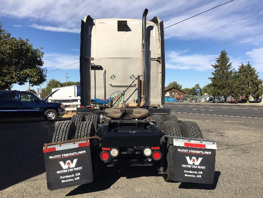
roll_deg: -0.1
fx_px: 220
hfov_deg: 61.7
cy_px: 99
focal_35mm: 29
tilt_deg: -1.4
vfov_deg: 48.2
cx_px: 132
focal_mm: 4.15
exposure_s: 1/1672
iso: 25
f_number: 2.2
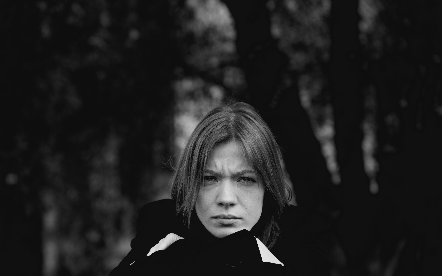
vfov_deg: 16.9
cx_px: 222
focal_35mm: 77
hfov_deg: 26.8
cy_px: 143
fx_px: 928
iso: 160
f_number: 3.5
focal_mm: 75
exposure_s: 1/400
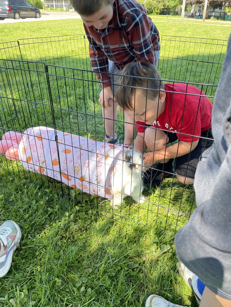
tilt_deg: -31.8
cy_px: 154
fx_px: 231
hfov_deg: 53.1
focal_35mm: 26
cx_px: 116
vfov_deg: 67.3
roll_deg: -2.4
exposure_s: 1/283
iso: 32
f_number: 1.6
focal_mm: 4.2
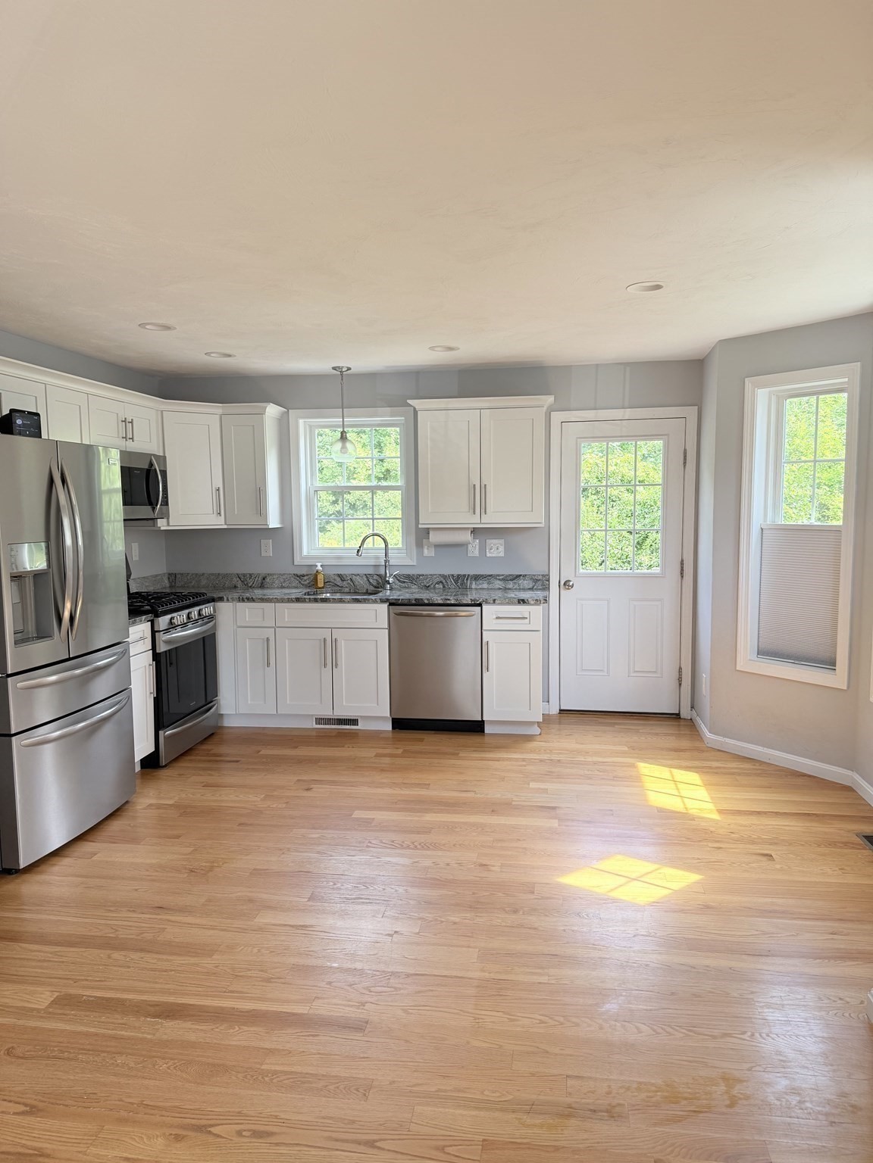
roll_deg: +0.9
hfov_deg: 56.8
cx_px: 436
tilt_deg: -5.4
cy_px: 582
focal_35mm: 24
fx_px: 807
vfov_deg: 71.6
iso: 100
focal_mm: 6.76
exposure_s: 1/243
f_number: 1.78
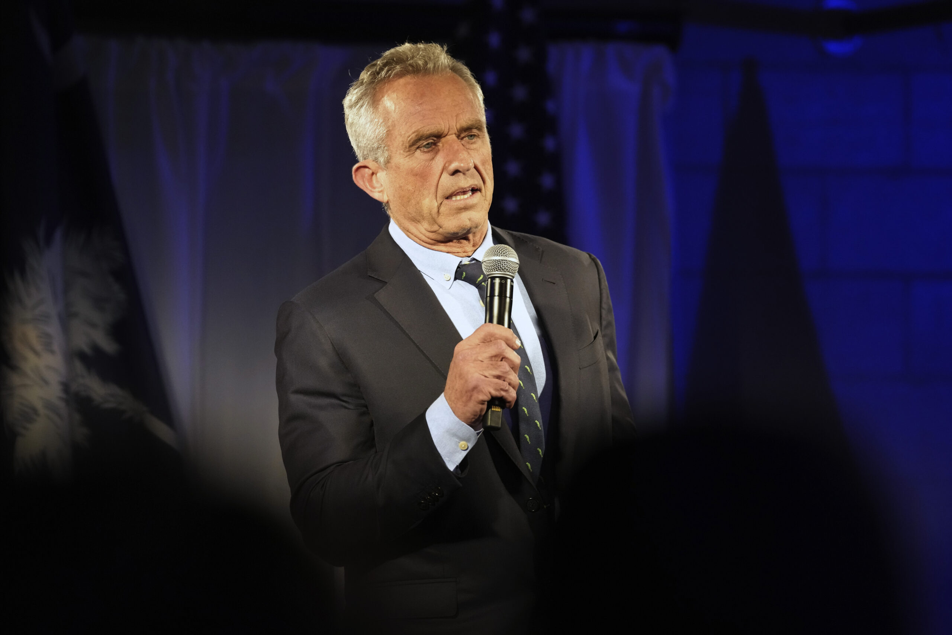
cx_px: 476
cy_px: 318
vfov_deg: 6.9
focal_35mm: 200
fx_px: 5289
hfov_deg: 10.3
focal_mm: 200
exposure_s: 1/200
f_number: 4
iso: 5000
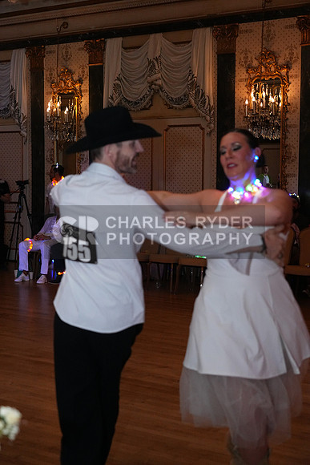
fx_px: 710
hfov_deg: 24.6
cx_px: 155
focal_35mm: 55
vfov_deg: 36.2
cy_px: 232
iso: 5000
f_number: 4
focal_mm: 55
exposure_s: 1/160
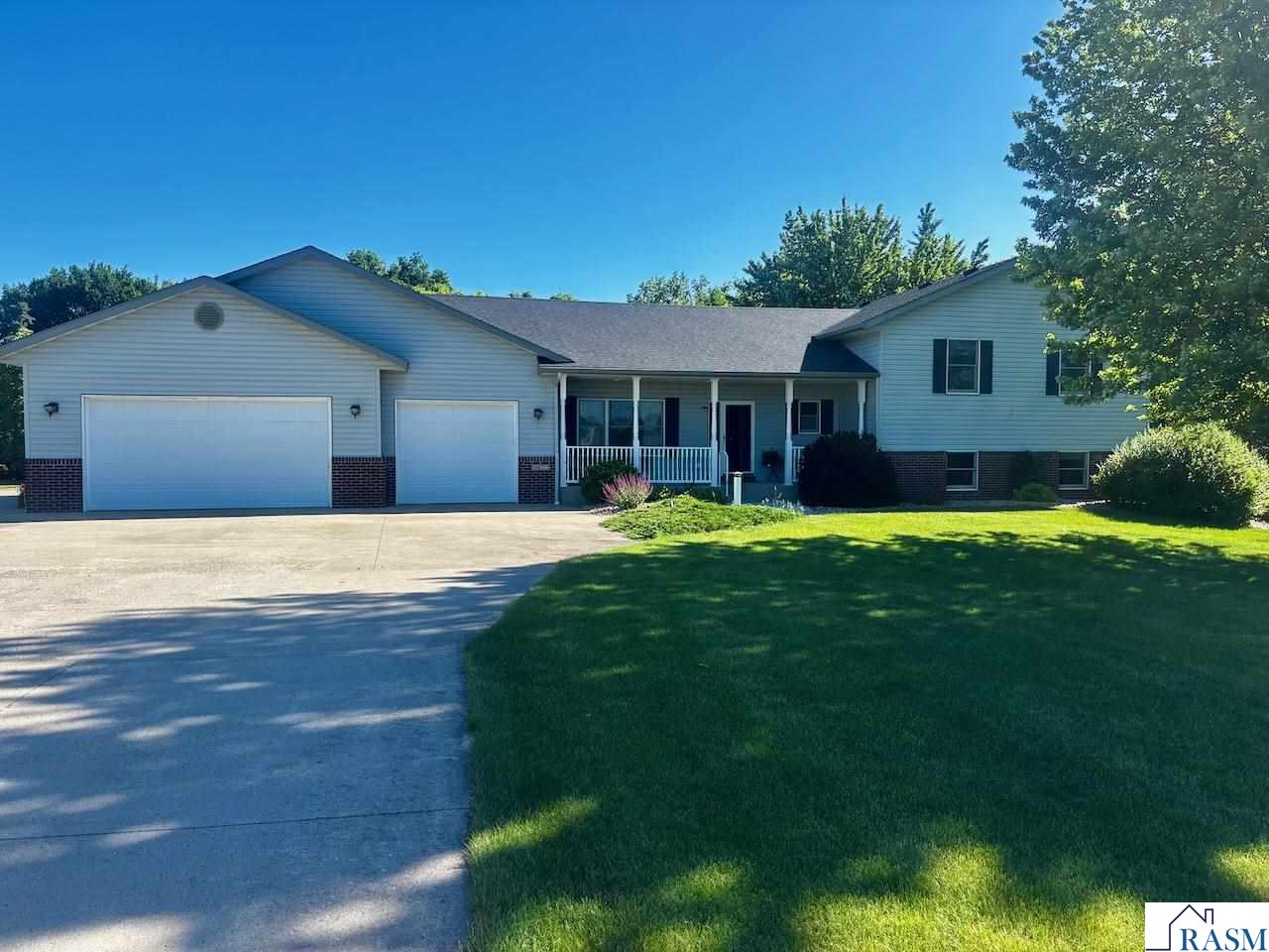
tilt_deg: -2.0
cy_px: 476
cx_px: 634
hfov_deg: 67.3
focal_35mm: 26
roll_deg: -0.1
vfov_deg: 53.1
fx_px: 953
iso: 50
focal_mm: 5.96
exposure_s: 1/1912
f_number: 1.6
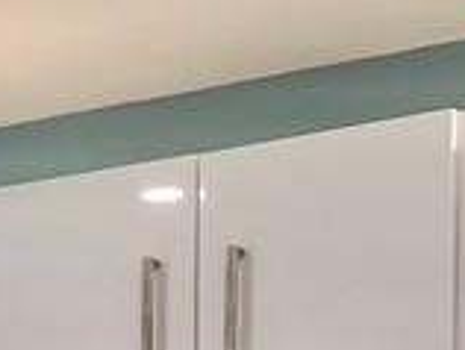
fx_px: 2260
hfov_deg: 11.2
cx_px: -250
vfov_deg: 8.1
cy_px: 891
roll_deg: +0.9
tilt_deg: -1.5
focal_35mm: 168
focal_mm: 4.2
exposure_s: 1/120
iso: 50
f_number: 1.6
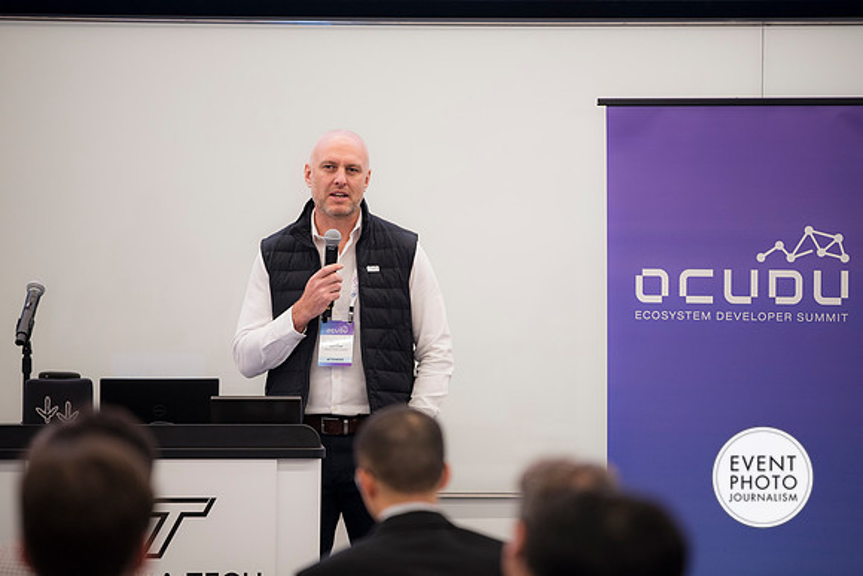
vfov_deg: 6.9
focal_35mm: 200
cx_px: 432
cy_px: 288
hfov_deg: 10.3
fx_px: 4795
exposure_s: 1/160
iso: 800
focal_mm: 200
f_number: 2.8
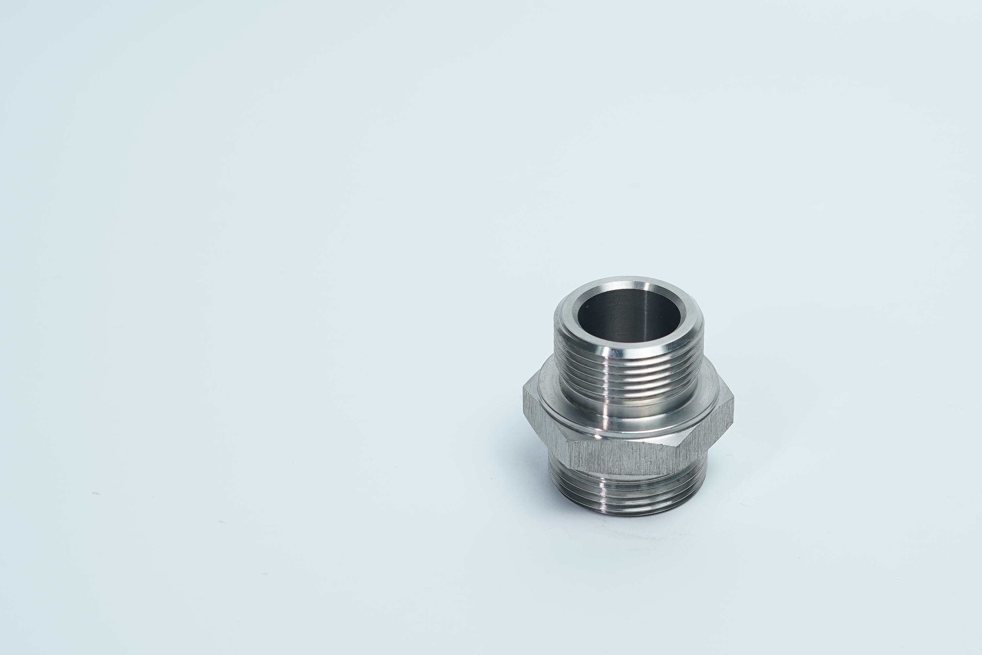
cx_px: 637
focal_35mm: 98
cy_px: 399
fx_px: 2673
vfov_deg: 14.0
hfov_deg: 20.8
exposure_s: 1/160
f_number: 4.5
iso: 250
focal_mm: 50
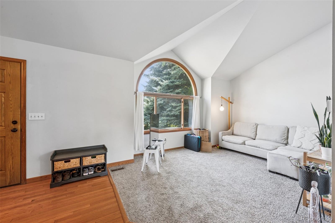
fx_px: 140
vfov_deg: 77.3
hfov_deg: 100.4
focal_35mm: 15
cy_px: 112
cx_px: 168
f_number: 11
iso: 100
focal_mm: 15
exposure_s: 1/1.25
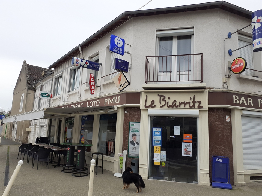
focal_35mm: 27
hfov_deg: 65.3
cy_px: 98
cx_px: 131
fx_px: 204
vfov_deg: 51.4
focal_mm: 3.6
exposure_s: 1/591
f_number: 1.9
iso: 40
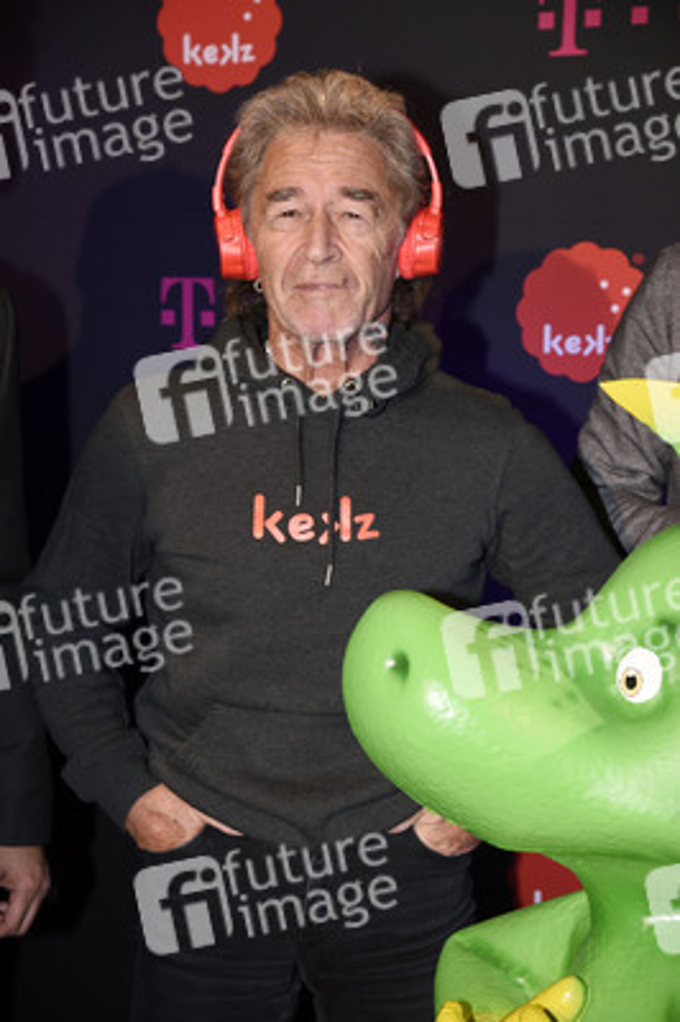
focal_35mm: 82
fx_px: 2327
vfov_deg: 24.8
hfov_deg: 16.6
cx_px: 340
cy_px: 511
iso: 1600
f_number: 6.3
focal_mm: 82
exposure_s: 1/125
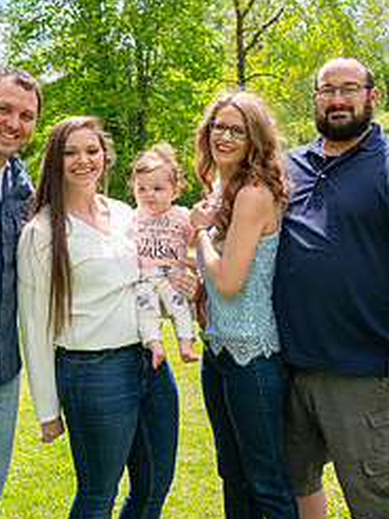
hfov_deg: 18.9
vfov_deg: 25.0
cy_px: 199
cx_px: 167
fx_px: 1171
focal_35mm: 78
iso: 400
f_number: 5
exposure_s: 1/1600
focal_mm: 27
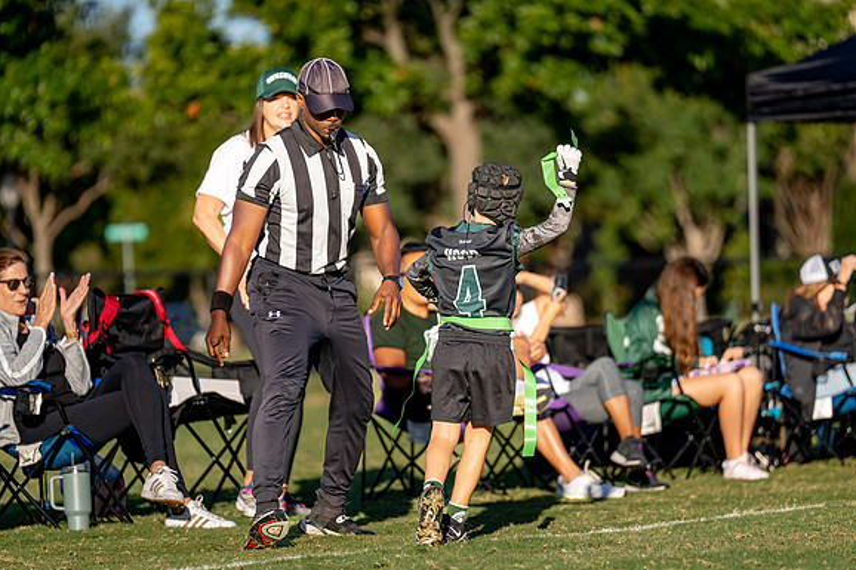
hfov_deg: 9.6
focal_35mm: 215
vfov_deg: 6.4
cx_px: 428
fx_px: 5110
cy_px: 283
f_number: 2.8
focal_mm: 200
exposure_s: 1/1600
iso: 100
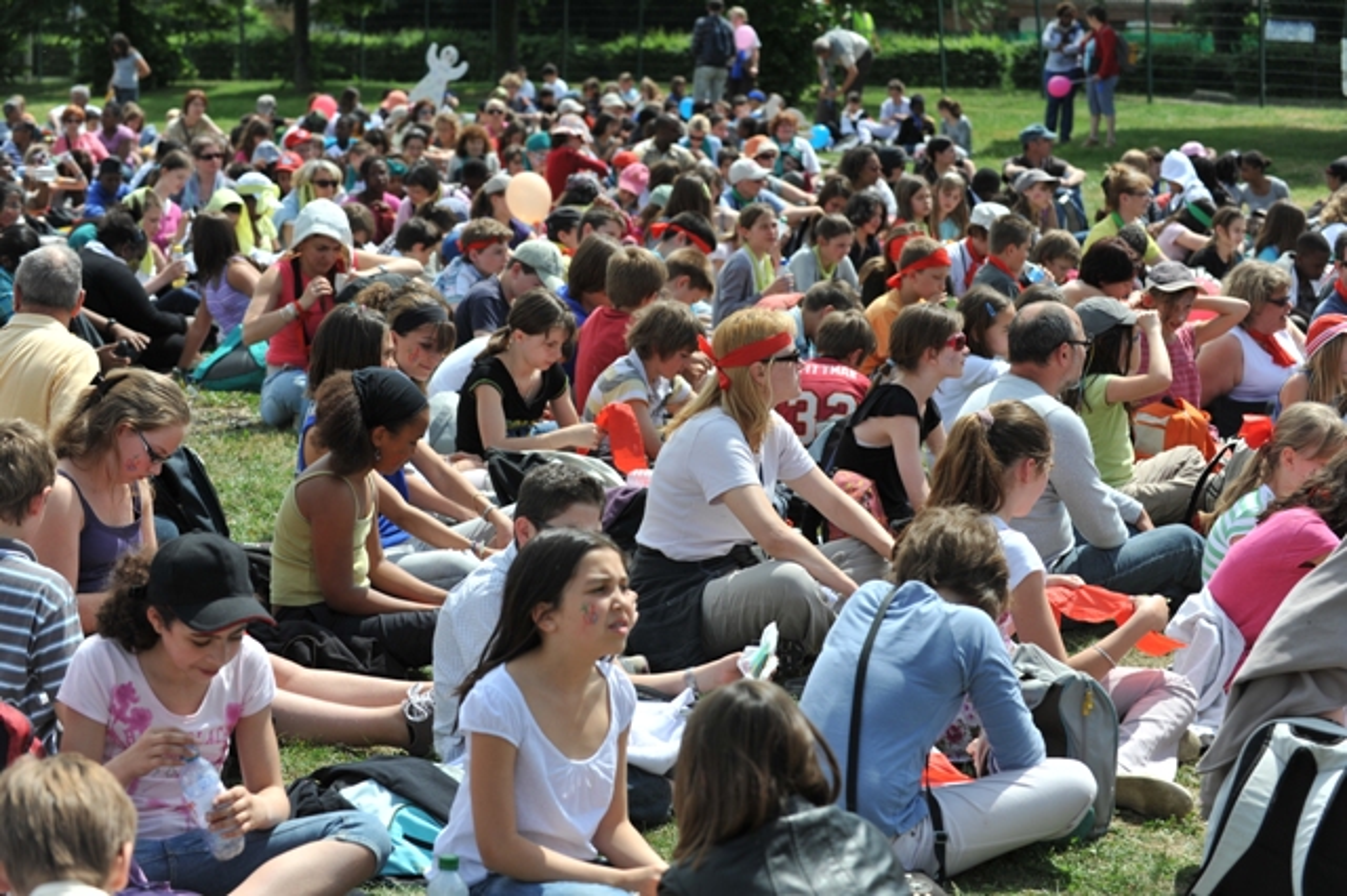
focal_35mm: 70
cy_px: 448
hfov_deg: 28.9
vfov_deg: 19.4
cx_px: 674
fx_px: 2618
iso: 200
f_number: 5
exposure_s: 1/1250
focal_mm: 70
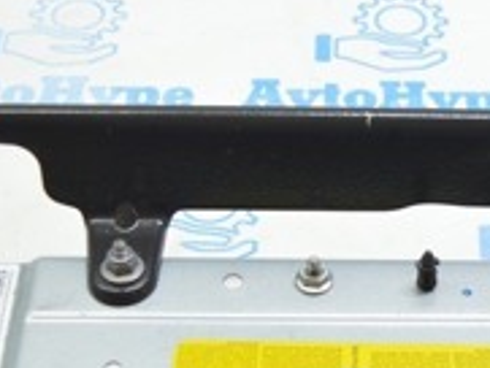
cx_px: 422
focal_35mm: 112
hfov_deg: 17.3
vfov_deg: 13.2
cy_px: 264
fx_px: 1586
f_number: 3.8
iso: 400
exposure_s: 1/40
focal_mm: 22
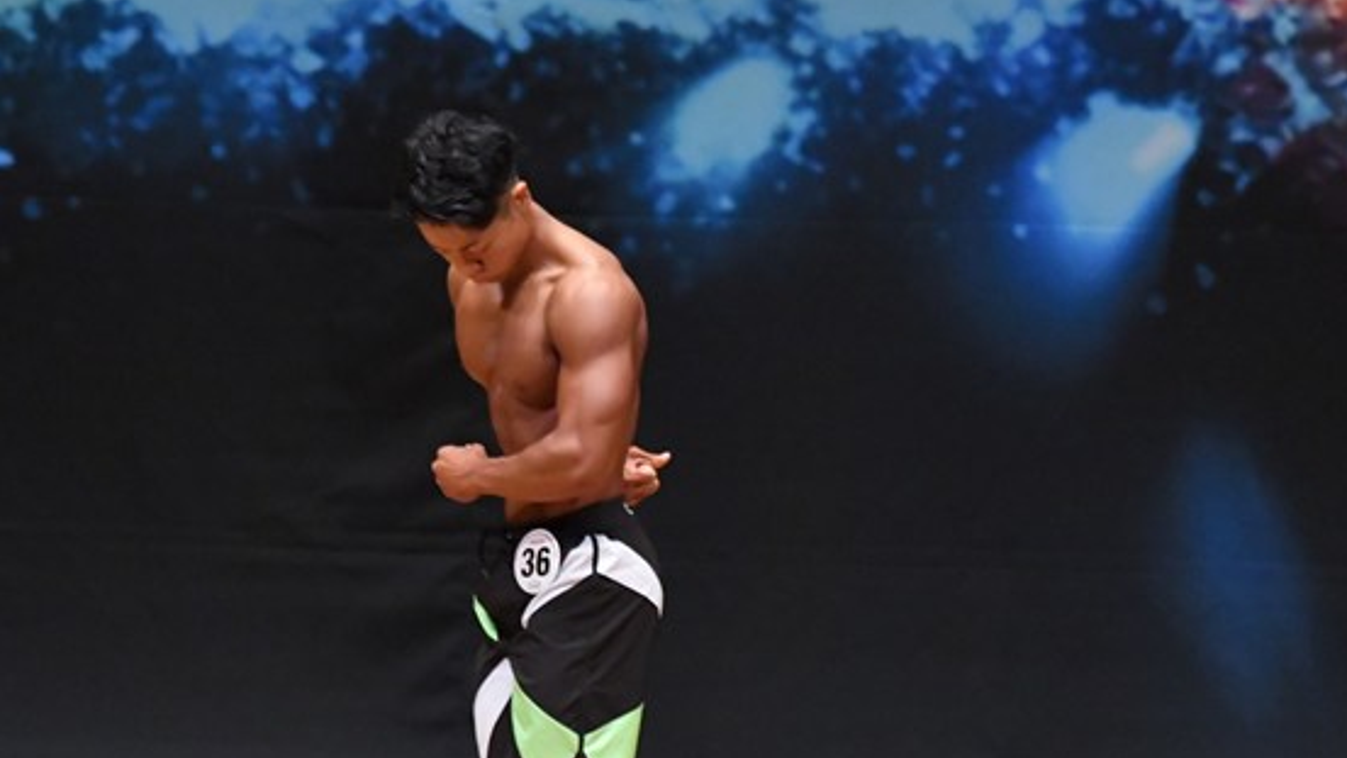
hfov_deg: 5.2
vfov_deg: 2.9
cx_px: 513
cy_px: 541
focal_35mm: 418
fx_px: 14929
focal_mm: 190
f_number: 5.6
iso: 6400
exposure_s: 1/400
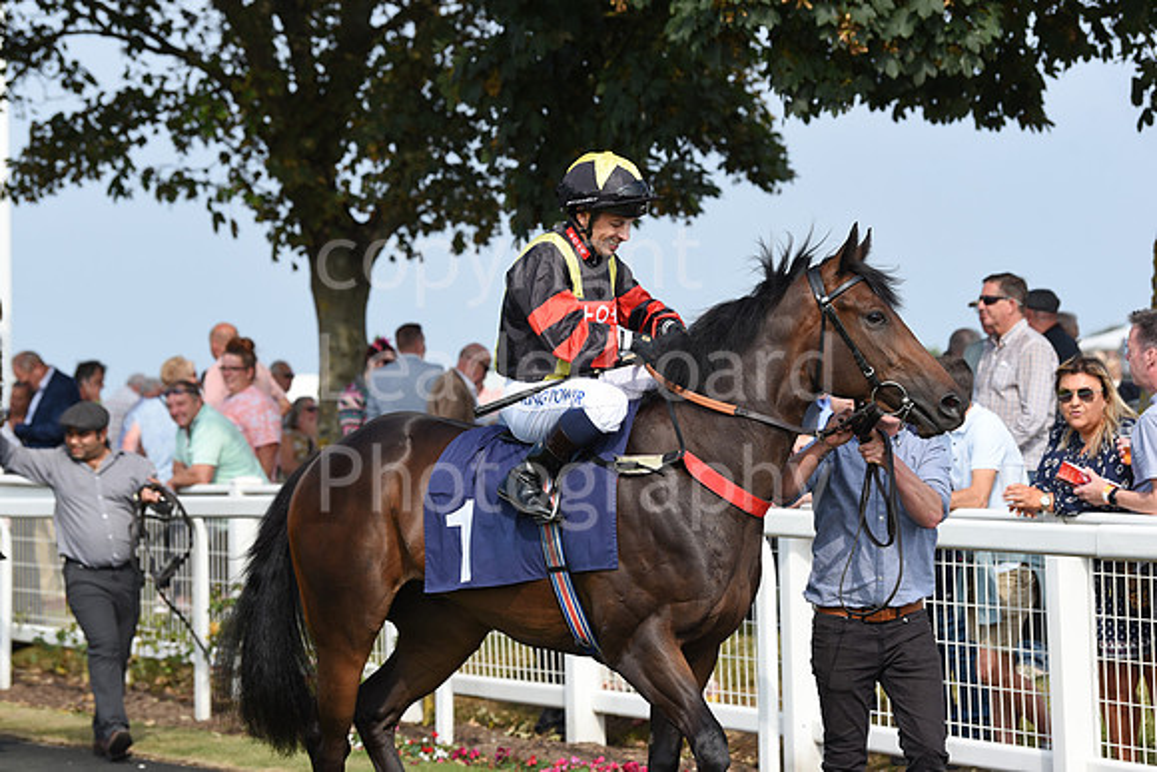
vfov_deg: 10.2
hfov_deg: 15.2
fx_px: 4340
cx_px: 578
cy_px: 386
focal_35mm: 135
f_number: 5.6
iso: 500
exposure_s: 1/2500
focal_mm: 135
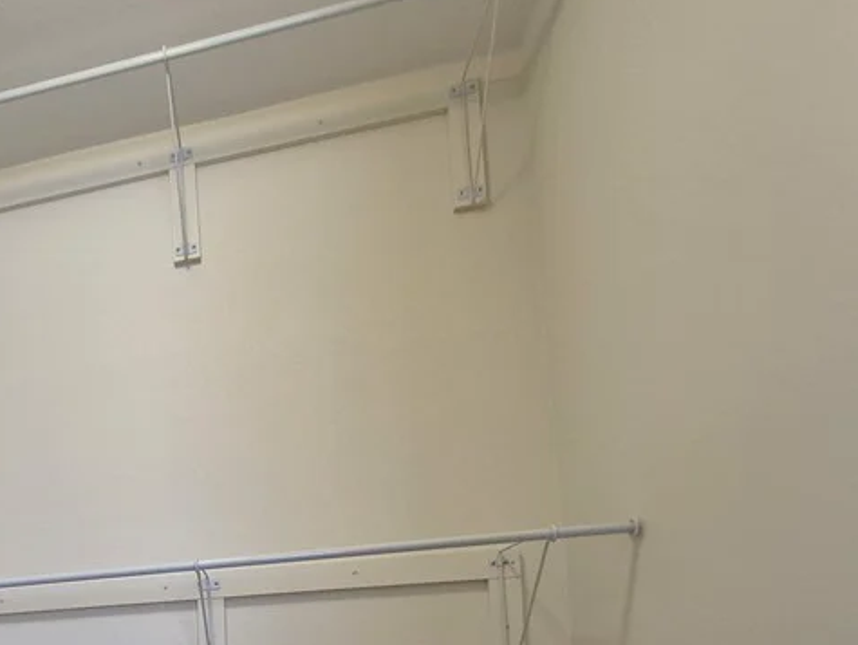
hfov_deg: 54.7
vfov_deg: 43.4
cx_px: 78
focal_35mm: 28
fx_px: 695
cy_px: 631
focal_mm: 1.74
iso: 250
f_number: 2.2
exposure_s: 1/60
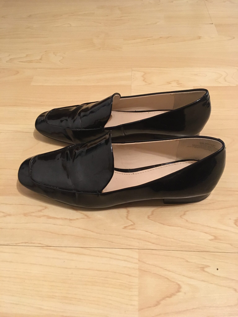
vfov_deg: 61.7
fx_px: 266
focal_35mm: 29
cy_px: 158
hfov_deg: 48.2
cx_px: 119
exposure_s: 1/20
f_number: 2.2
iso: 200
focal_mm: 4.15
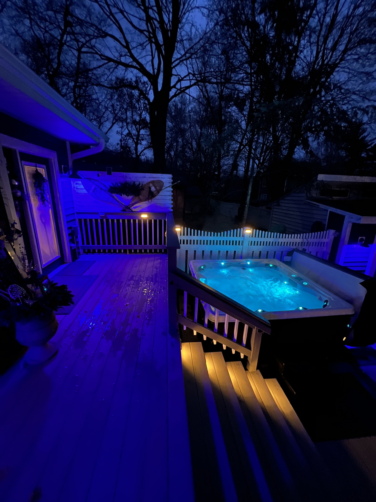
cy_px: 251
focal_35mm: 13
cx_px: 188
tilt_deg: -17.5
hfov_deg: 89.9
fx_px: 188
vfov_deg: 106.2
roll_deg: -1.5
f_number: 1.8
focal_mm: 1.57
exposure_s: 1/10
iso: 1250
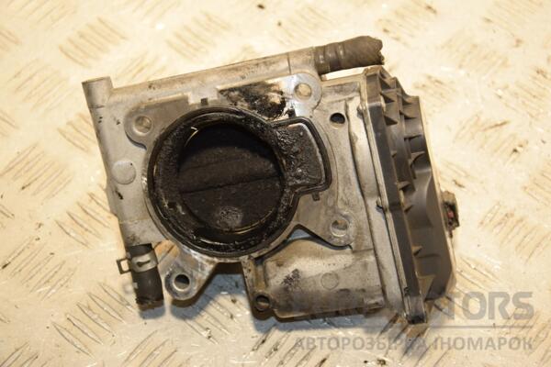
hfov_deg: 26.0
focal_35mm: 78
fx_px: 1194
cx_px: 276
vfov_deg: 17.5
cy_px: 184
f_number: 5
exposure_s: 1/160
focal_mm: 52
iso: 800
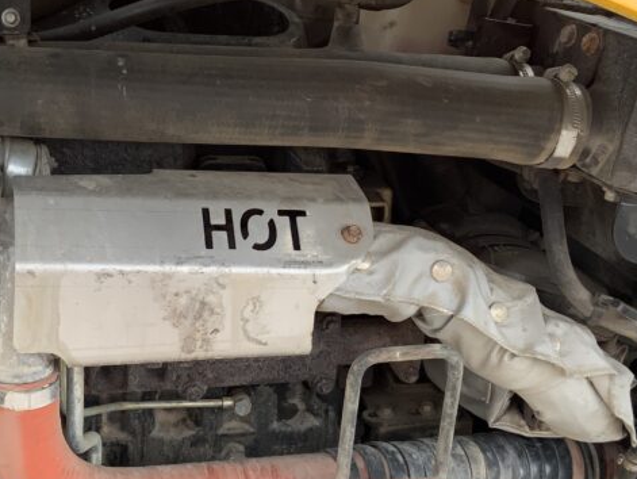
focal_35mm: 63
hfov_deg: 30.6
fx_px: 1160
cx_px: 237
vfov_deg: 23.3
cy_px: 273
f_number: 1.8
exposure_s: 1/327
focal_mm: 3
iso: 16
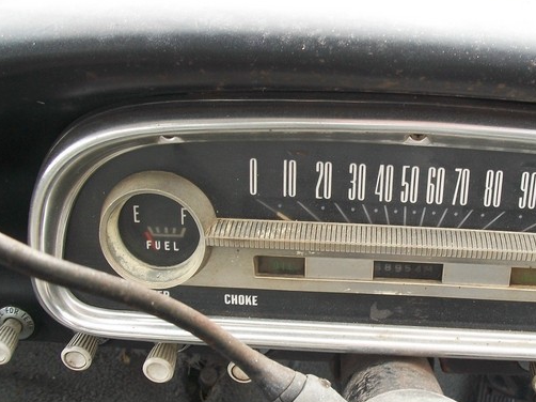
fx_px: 789
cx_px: 387
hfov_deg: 36.8
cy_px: 236
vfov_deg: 28.5
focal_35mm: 51
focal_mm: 5.7
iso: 80
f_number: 2.9
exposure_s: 1/40
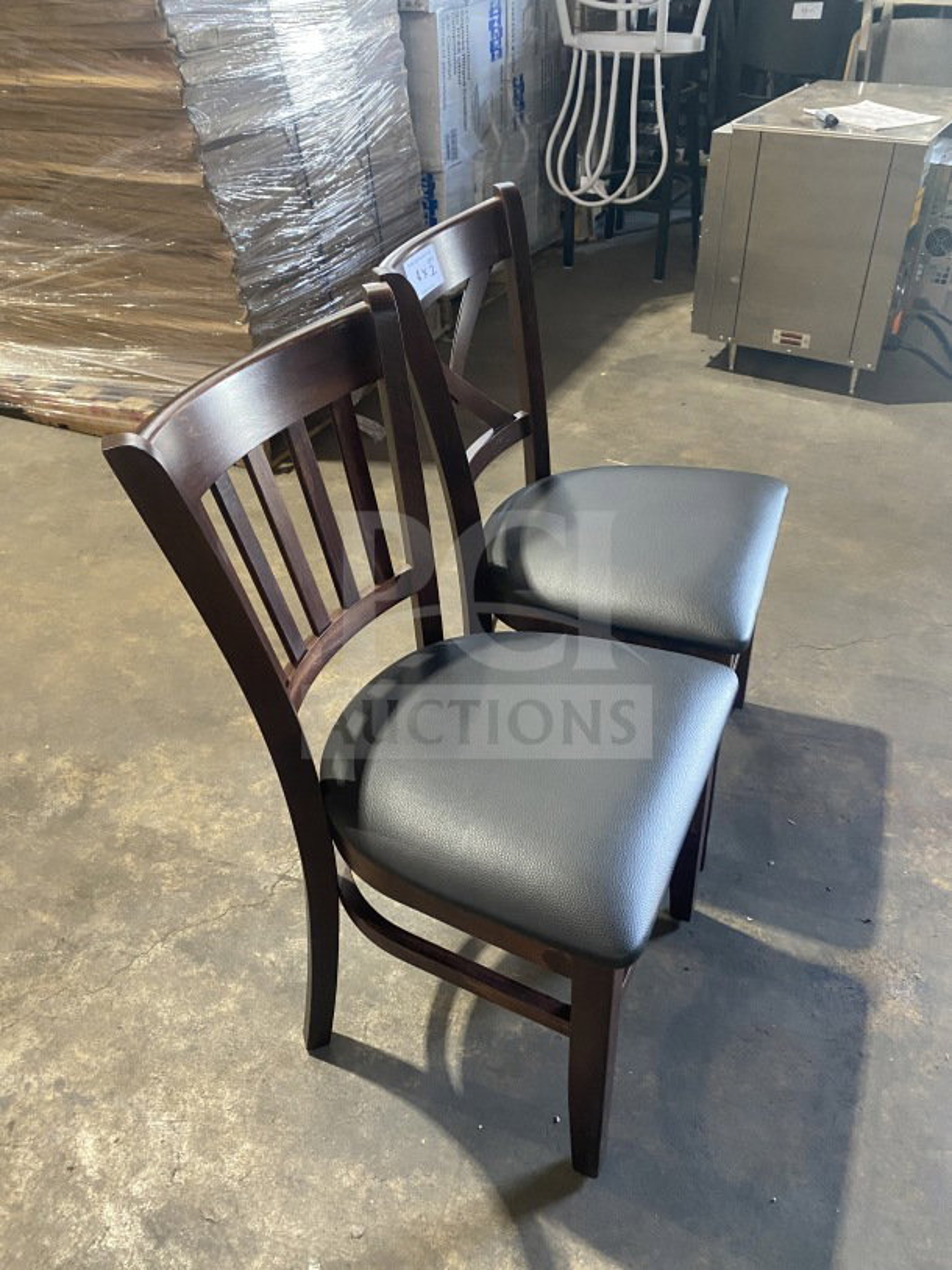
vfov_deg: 67.3
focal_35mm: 26
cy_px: 635
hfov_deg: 53.1
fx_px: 953
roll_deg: +1.4
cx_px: 476
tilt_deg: -38.6
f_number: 1.8
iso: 500
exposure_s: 1/45
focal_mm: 4.25
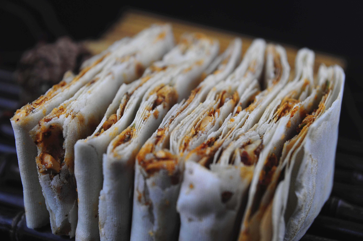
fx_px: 483
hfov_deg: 41.2
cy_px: 120
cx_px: 182
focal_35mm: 48
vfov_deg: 28.0
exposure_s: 1/60
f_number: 4
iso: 200
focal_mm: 32
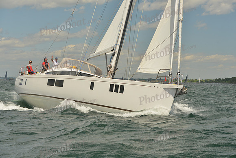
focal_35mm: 70
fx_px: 459
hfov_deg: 28.8
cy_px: 79
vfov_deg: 19.5
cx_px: 118
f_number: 7.1
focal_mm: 70
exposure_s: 1/800
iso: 400
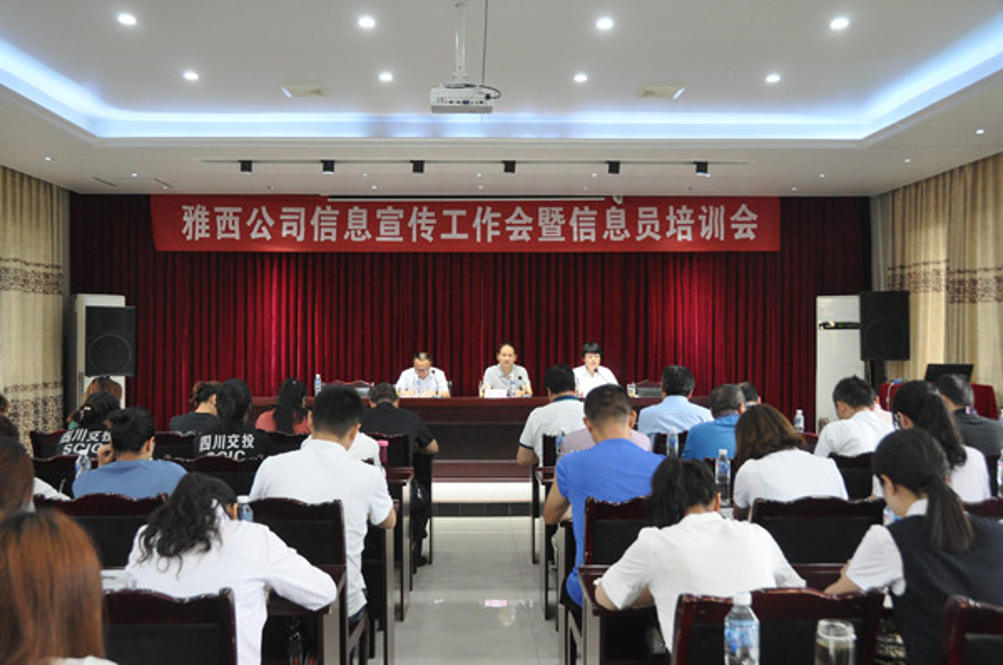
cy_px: 332
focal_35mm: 33
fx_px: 918
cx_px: 502
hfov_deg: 57.3
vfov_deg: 39.8
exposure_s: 1/100
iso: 2000
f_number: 5
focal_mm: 22
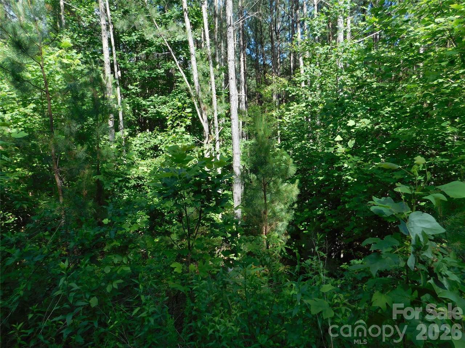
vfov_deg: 58.9
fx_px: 309
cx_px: 232
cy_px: 174
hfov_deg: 73.9
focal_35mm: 23
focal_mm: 4
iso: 125
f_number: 3
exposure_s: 1/500
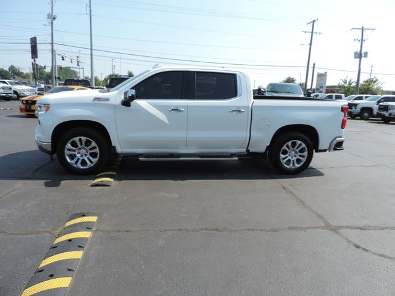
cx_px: 198
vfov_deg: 56.8
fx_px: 274
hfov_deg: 71.6
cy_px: 148
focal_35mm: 24
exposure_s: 1/800
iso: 80
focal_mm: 4.3
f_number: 3
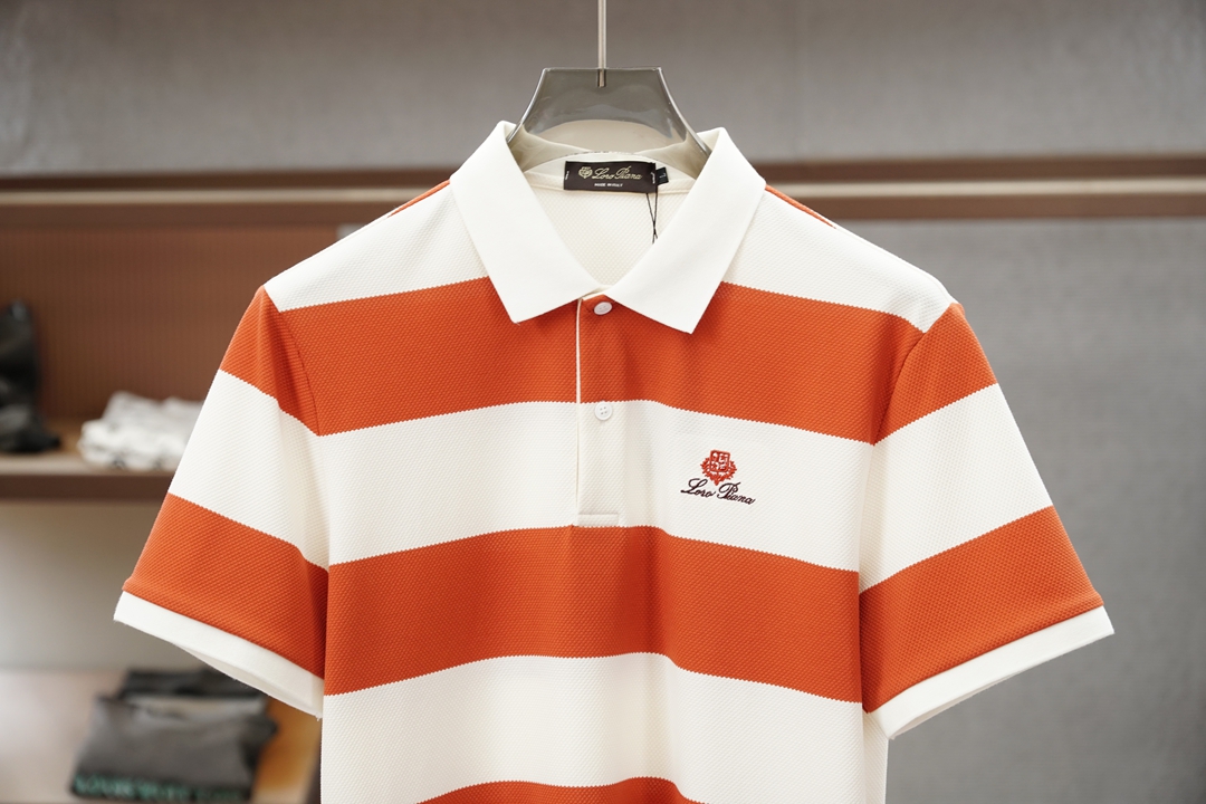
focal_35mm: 81
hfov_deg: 25.1
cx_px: 603
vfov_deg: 16.9
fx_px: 2713
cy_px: 402
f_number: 3.5
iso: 320
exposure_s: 1/125
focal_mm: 54
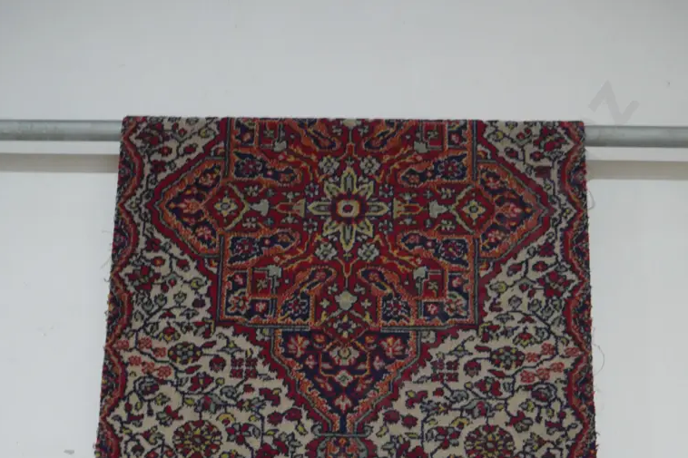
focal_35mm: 45
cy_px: 463
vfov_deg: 28.0
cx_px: 344
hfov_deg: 43.6
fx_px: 860
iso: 1000
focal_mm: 16
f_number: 3.6
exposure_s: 1/60
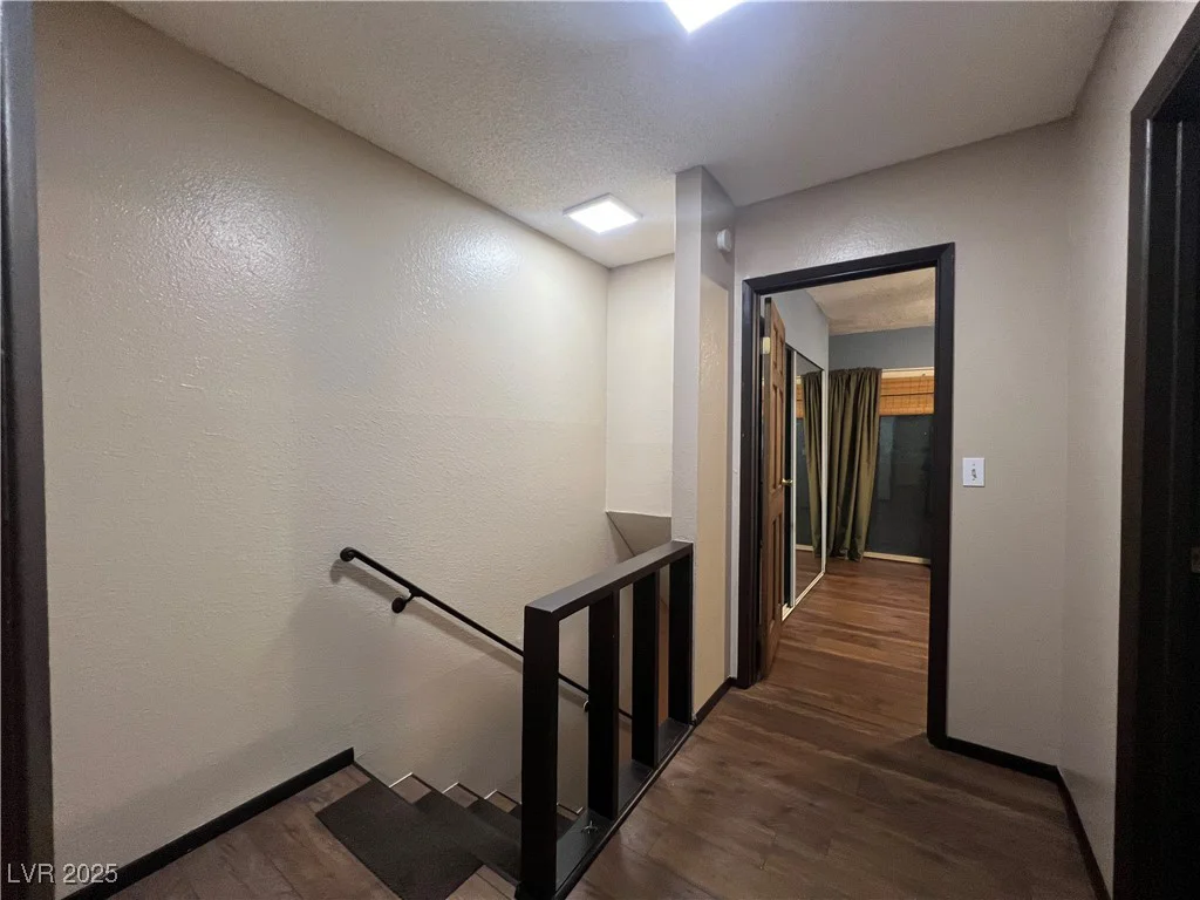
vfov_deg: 89.9
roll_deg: -0.5
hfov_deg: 106.2
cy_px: 450
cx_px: 600
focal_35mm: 13
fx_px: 451
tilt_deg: -1.4
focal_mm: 1.57
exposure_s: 1/60
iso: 250
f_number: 1.8
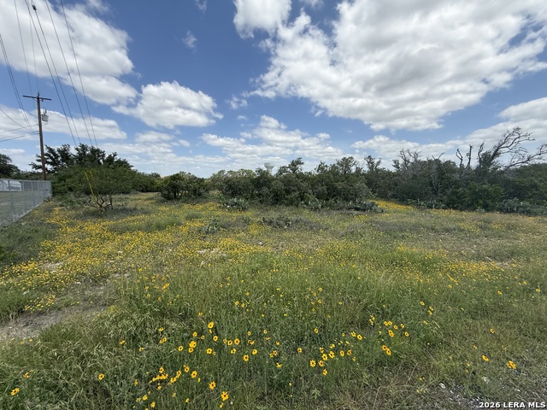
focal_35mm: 14
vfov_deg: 85.7
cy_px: 205
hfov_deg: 102.1
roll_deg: +0.5
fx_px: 221
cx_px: 274
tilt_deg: -5.5
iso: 50
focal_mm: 2.22
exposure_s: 1/2410
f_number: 2.2
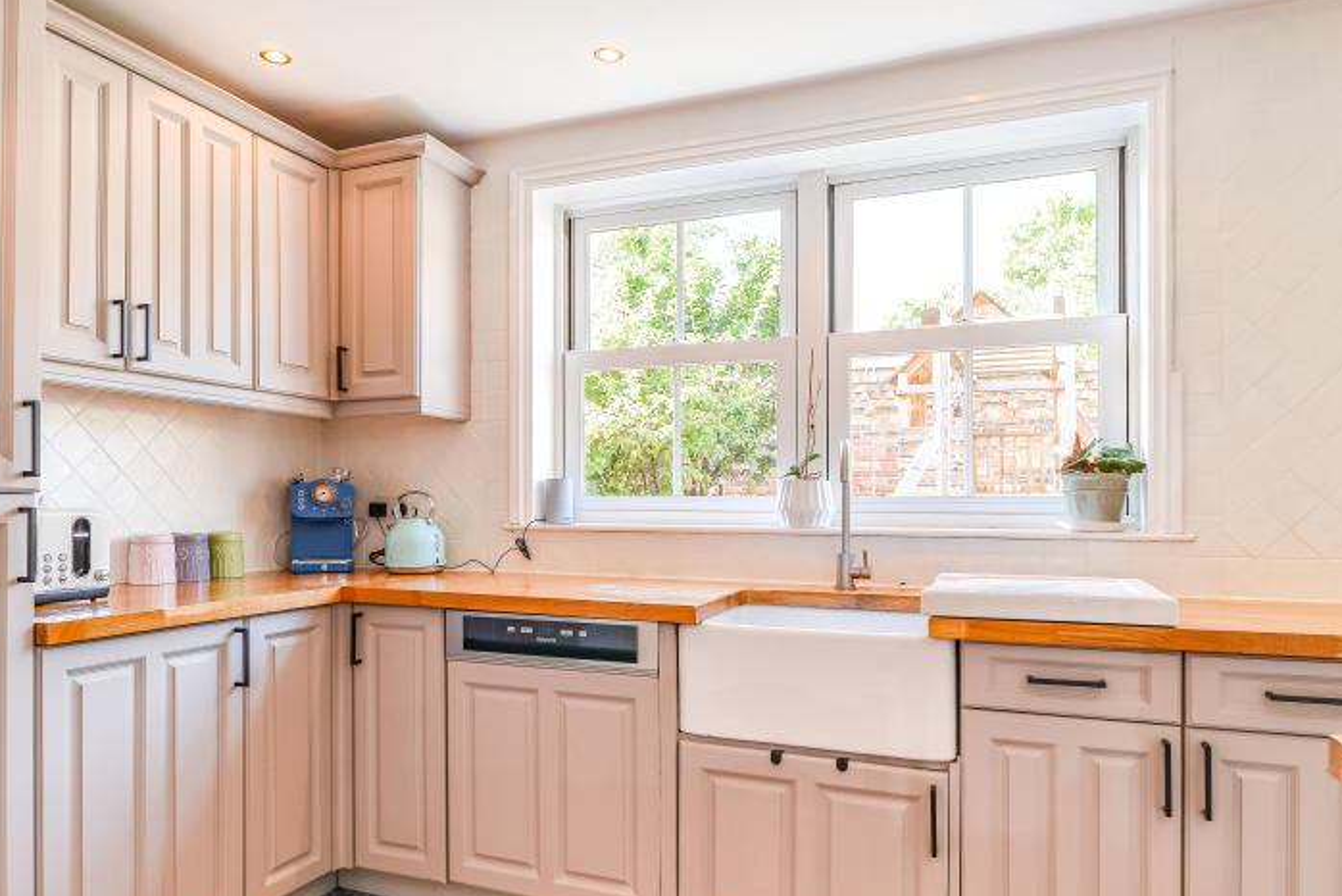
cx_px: 646
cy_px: 556
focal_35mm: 22
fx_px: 820
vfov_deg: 56.6
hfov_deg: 78.5
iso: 200
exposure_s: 1/15
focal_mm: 15
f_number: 9
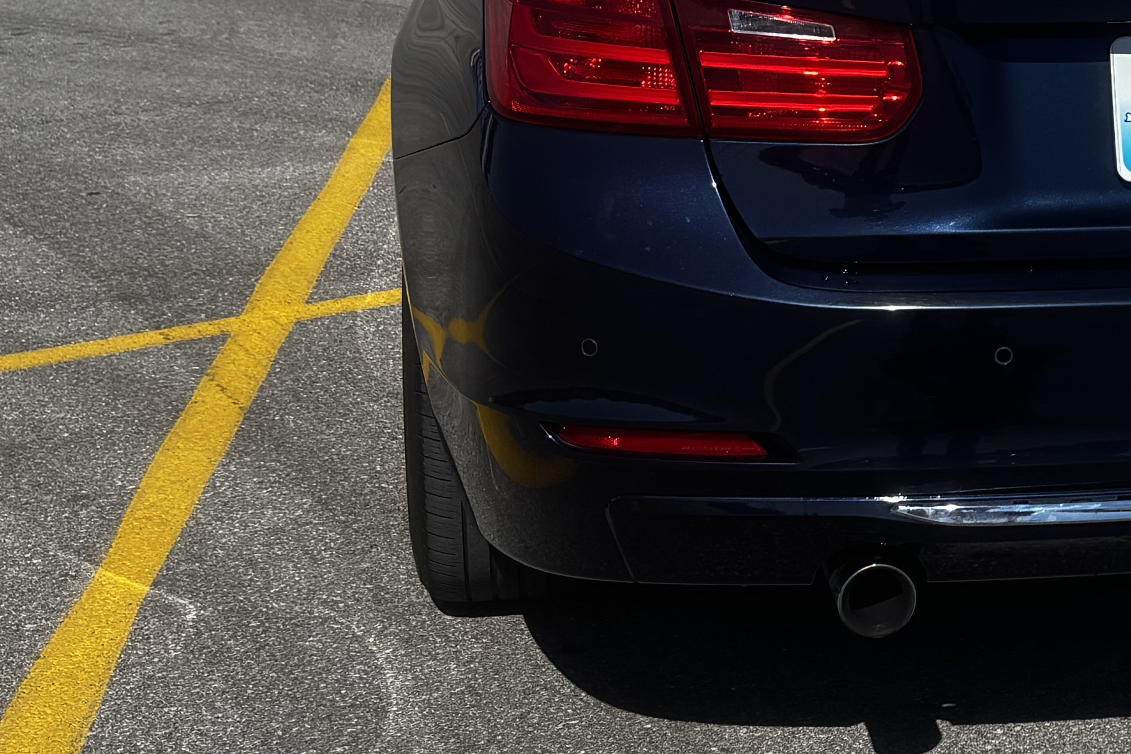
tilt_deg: -12.9
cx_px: 1241
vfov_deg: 16.0
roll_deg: -2.2
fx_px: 2670
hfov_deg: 22.6
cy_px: 197
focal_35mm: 85
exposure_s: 1/4425
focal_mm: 5.96
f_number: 1.6
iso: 50
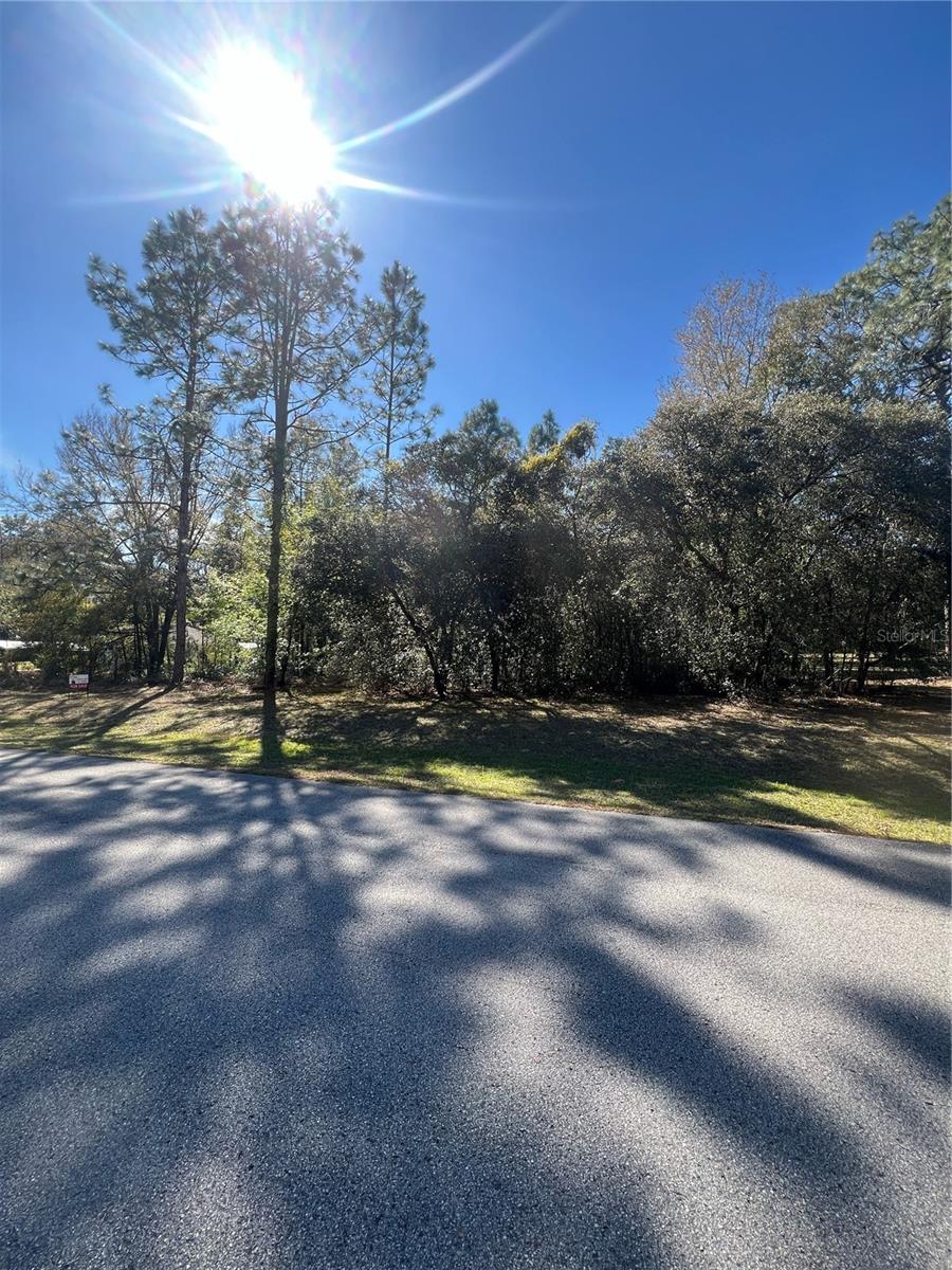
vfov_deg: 106.2
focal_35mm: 13
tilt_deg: +0.9
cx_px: 476
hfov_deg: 89.9
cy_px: 635
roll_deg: -2.2
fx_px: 477
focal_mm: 1.57
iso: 32
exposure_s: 1/531
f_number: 1.8
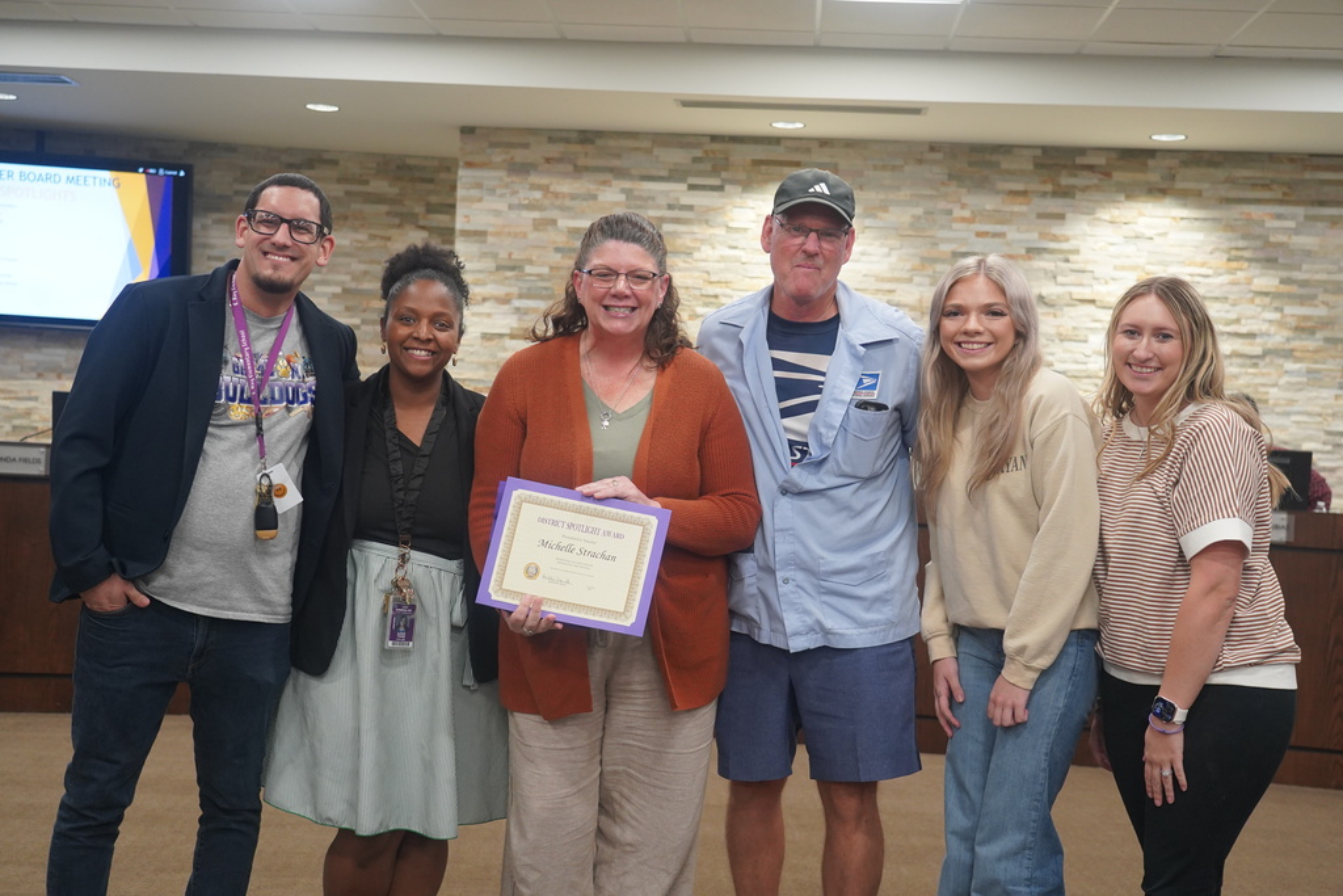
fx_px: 1604
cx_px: 672
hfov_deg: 45.4
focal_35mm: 43
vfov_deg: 31.2
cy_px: 448
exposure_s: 1/160
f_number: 4
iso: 2500
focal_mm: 43
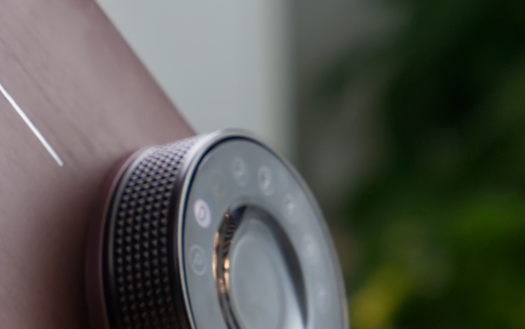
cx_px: -523
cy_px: 426
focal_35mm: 278
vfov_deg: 4.7
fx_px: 3978
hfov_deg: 7.3
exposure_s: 1/160
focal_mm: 55.4
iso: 640
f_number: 5
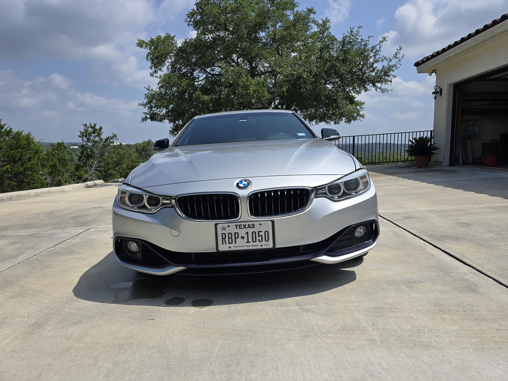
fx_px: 338
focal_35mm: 23
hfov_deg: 73.9
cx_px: 254
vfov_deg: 58.9
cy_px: 190
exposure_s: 1/1300
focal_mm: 6.3
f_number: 1.7
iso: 12
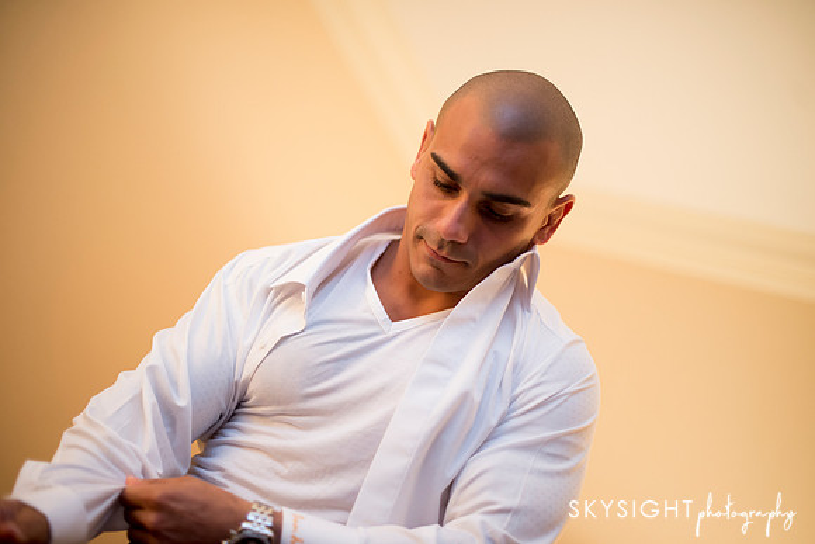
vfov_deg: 27.0
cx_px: 408
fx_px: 1132
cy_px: 272
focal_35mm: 50
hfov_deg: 39.6
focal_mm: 50
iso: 1250
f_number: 1.4
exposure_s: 1/125
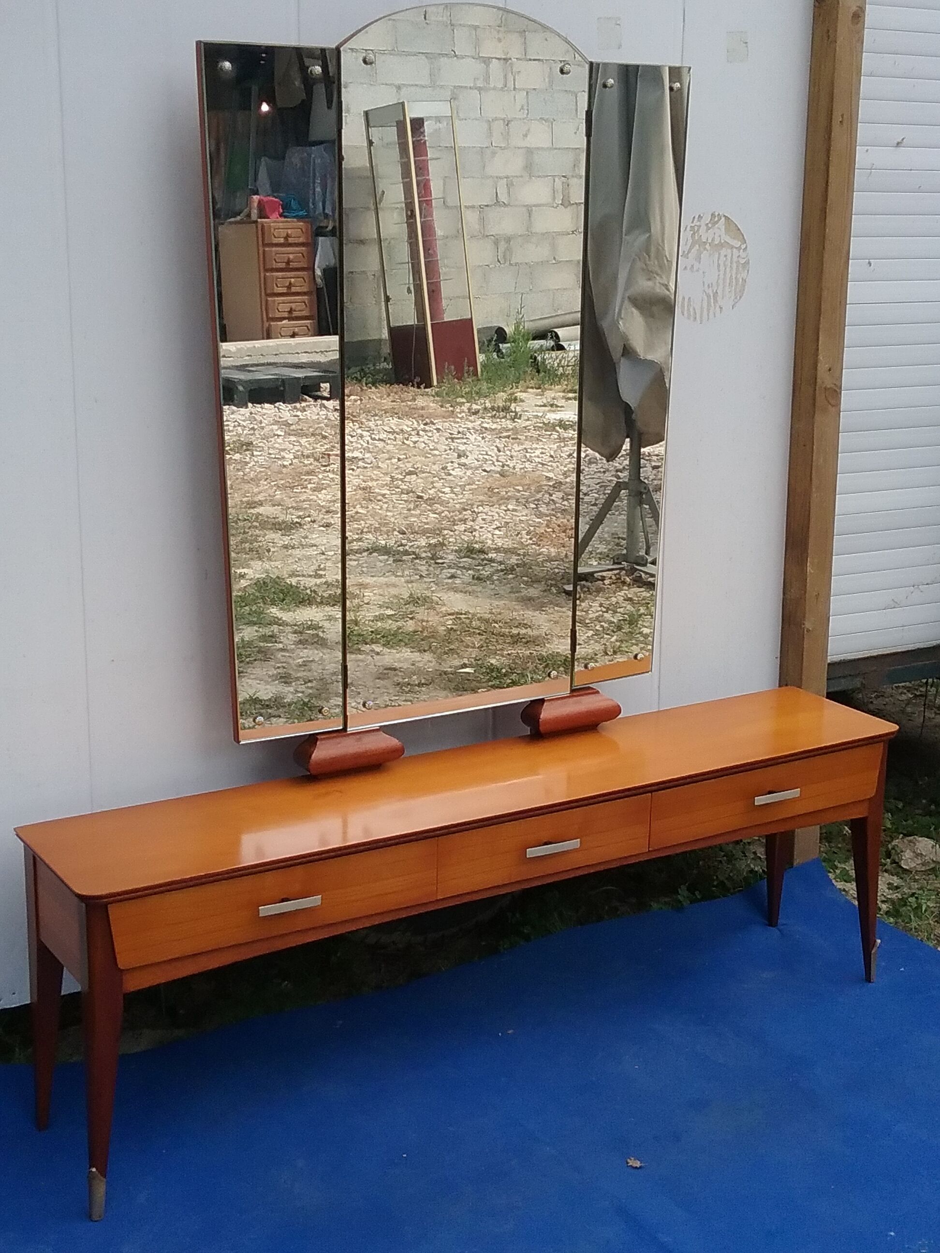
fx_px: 1122
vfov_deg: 58.4
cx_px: 470
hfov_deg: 45.4
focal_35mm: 31
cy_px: 626
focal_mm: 3.3
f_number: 2.2
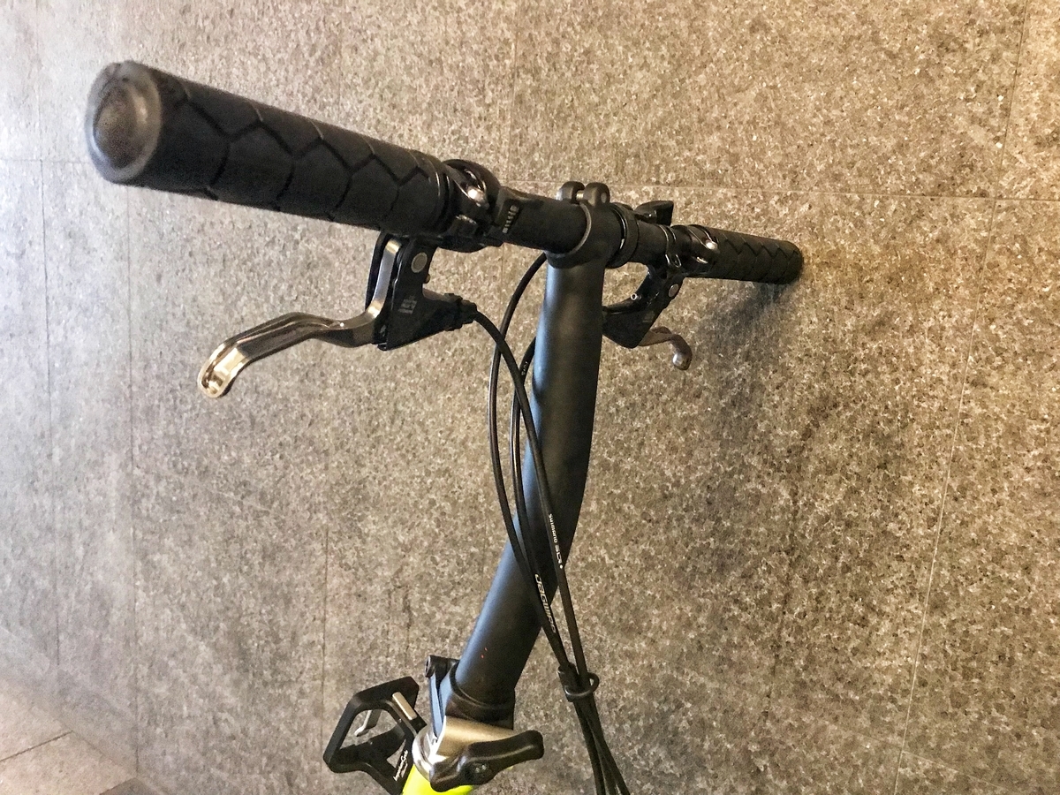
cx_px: 530
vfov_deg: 49.7
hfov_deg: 63.4
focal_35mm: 28
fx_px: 857
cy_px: 398
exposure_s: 1/4
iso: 160
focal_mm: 3.99
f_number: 1.8
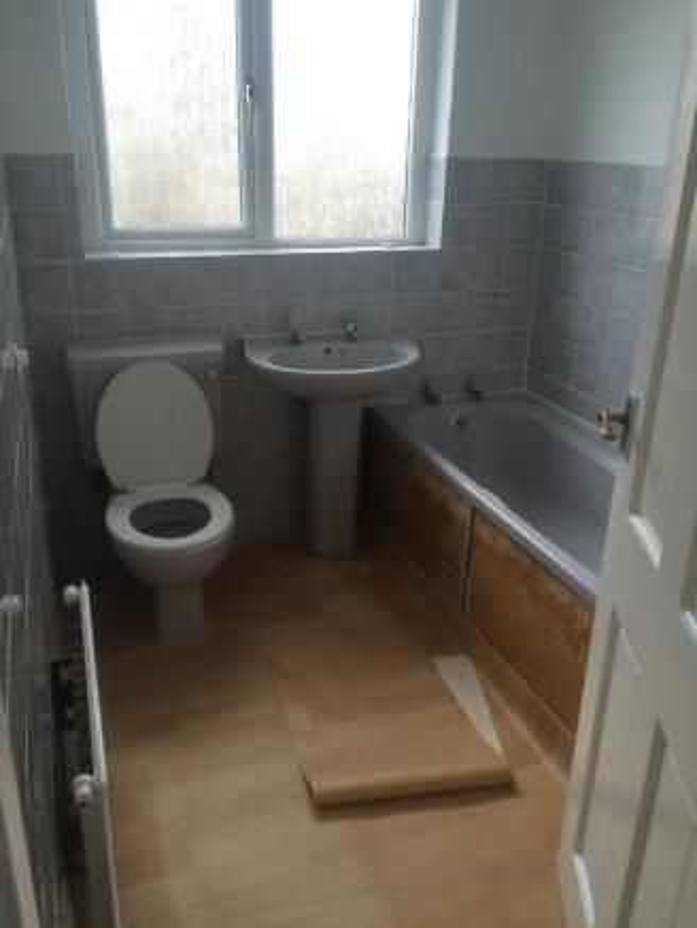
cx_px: 348
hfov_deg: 48.2
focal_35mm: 29
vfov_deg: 61.6
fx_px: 778
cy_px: 464
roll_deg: -0.5
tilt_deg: -24.0
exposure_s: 1/60
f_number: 2.2
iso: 40
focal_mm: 4.15
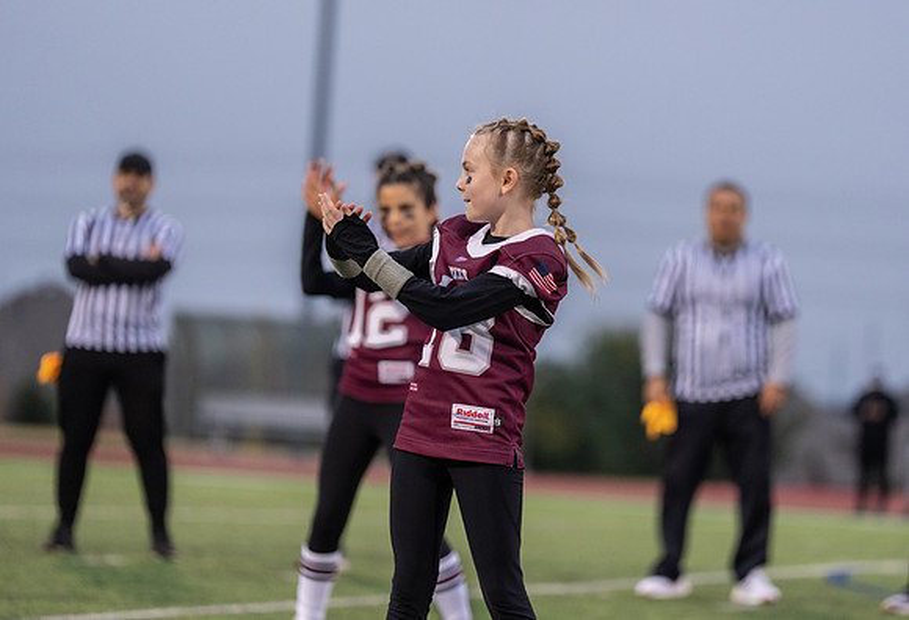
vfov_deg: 7.3
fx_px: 4836
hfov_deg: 10.7
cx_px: 512
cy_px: 279
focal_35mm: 190
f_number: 2.8
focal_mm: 170
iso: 2000
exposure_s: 1/1250
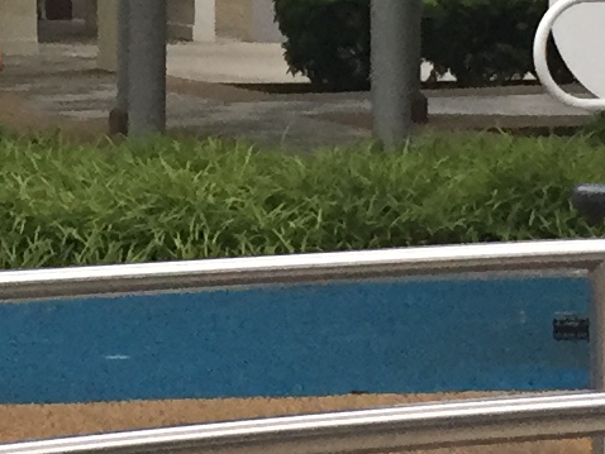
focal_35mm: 198
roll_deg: -1.2
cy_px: 94
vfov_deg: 7.5
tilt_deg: -2.9
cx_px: 108
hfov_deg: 10.0
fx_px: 3462
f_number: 2.2
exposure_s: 1/30
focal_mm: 4.15
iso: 50
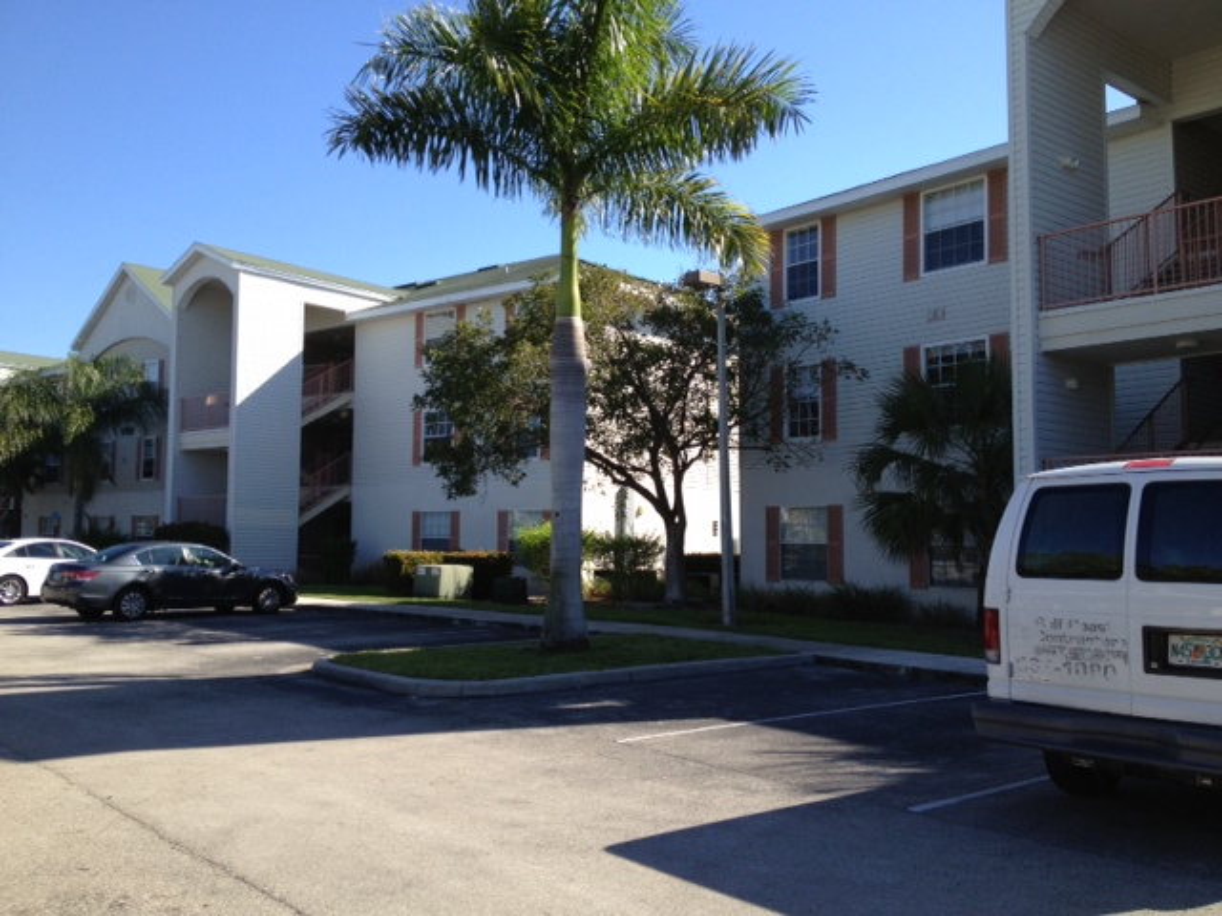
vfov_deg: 40.7
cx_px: 611
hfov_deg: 52.6
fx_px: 1236
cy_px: 458
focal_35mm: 35
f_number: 2.4
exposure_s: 1/863
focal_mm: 4.28
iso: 50
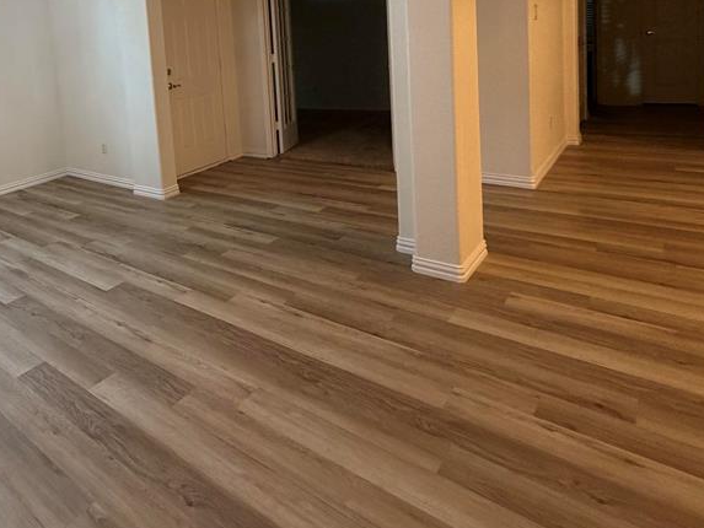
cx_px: 106
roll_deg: +5.7
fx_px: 509
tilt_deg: -5.7
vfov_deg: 51.0
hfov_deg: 61.4
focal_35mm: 25
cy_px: 95
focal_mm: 2.22
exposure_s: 1/60
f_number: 2.2
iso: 250
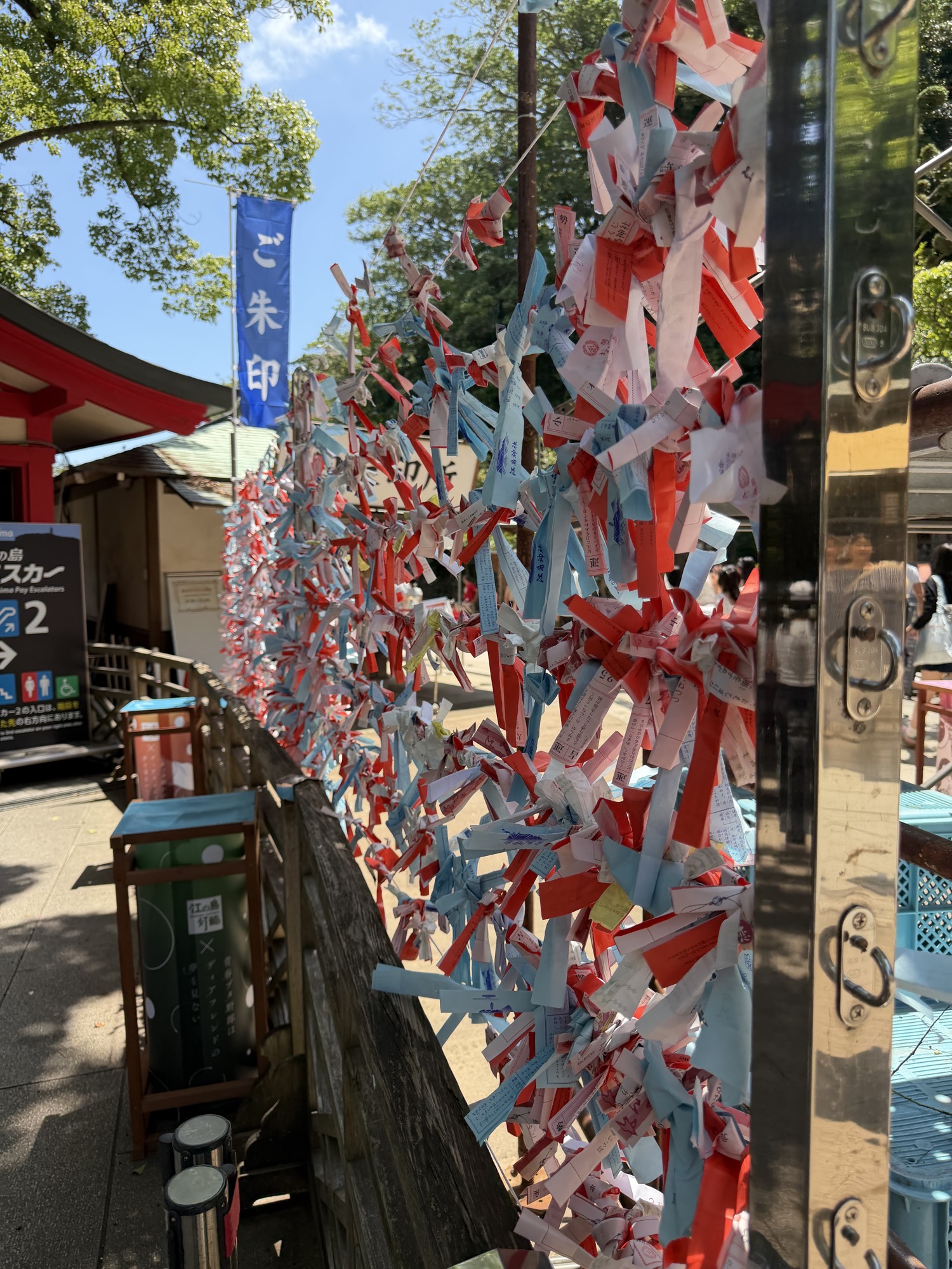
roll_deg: +0.8
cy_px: 634
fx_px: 880
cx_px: 476
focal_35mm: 24
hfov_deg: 56.8
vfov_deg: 71.6
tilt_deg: -5.2
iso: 100
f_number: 1.78
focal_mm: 6.76
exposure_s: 1/1689
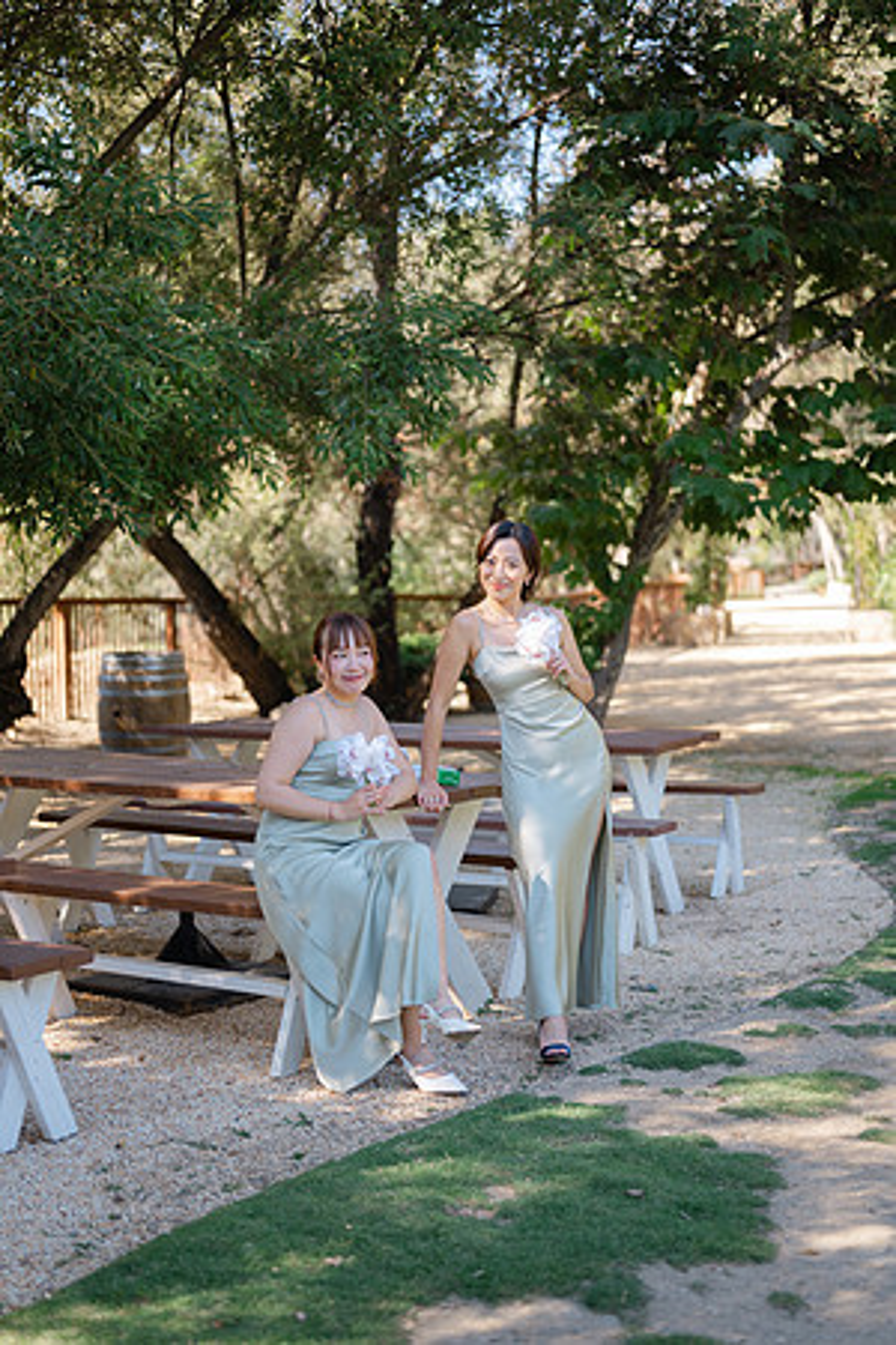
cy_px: 672
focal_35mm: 50
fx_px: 1867
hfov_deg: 27.0
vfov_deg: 39.6
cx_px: 448
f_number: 1.8
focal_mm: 50
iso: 100
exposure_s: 1/640
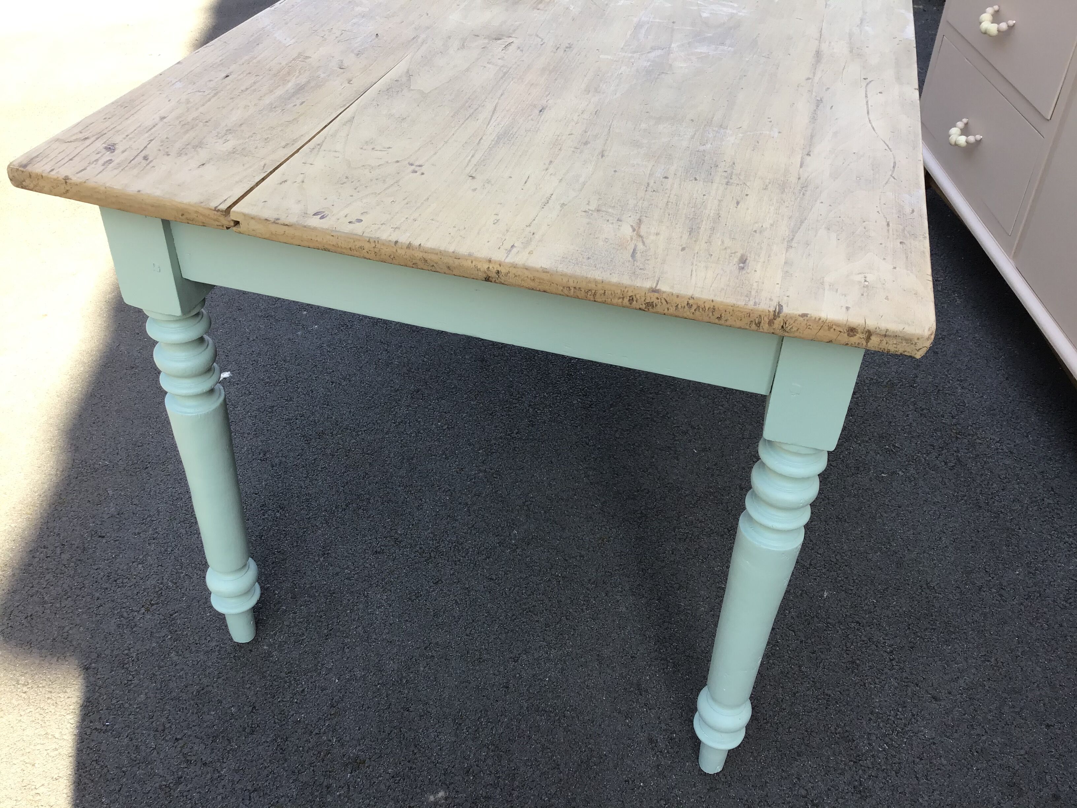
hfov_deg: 58.4
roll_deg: -3.1
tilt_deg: -38.2
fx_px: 964
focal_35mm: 31
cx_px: 538
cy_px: 404
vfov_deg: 45.4
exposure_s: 1/128
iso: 25
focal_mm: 3.3
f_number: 2.4
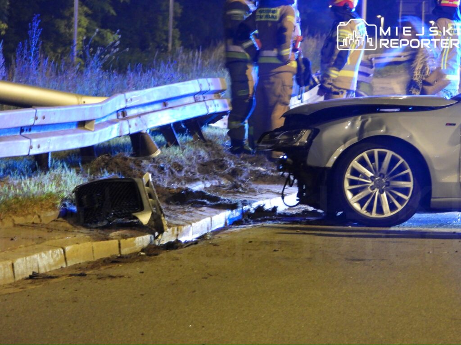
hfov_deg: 6.6
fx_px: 3995
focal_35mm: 300
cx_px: 230
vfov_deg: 5.0
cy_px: 172
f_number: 4.5
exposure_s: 1/2
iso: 800
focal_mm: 53.9
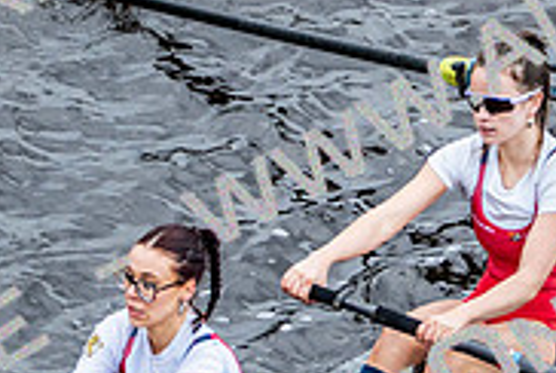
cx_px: 559
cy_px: 252
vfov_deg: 1.6
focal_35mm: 847
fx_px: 13103
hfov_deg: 2.4
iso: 2000
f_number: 5.6
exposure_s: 1/1250
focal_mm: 266
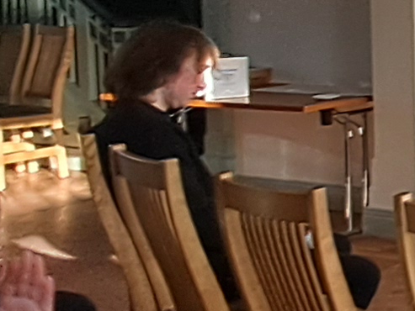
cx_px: 929
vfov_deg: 16.8
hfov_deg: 15.5
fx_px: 1031
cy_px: -8
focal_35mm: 86
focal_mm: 1.42
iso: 50
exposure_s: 1/100
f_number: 2.2
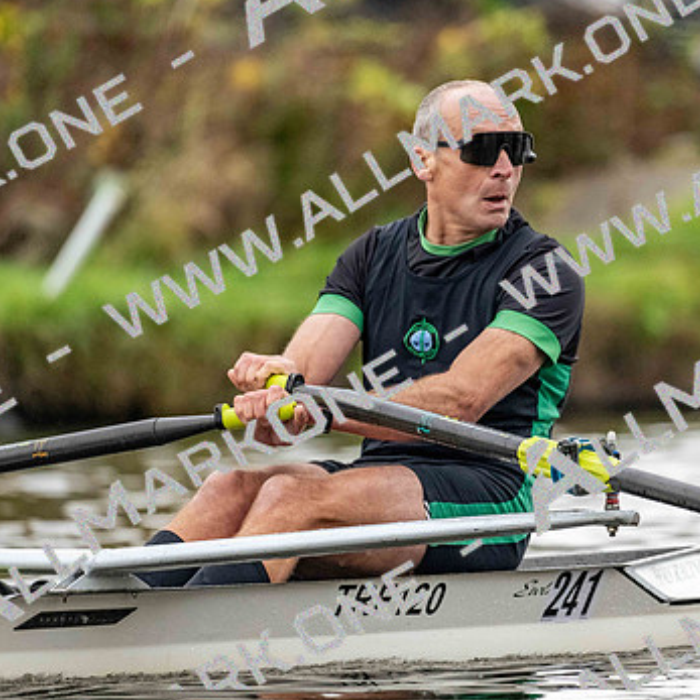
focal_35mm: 568
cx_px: 353
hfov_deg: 3.1
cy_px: 344
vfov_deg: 3.1
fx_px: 12995
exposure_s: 1/2500
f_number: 4.5
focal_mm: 400
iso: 4500
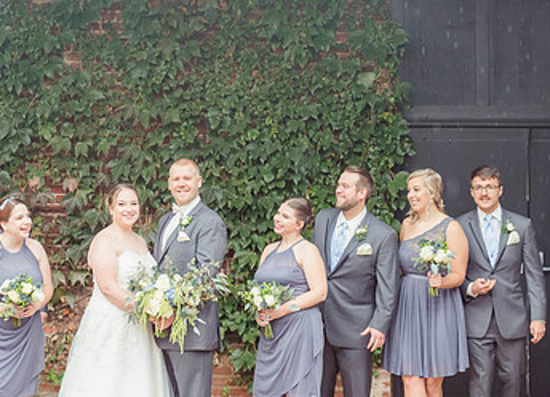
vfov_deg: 13.4
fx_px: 1692
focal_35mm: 108
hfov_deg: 18.4
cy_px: 161
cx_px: 204
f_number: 2.5
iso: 320
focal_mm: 35
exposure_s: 1/320
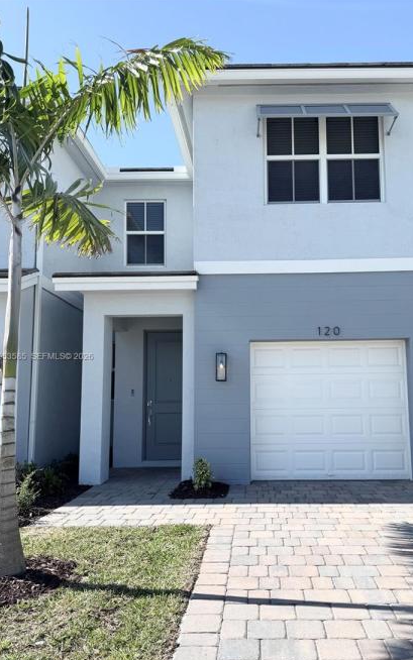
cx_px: 253
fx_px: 504
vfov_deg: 66.4
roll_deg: +1.3
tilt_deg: +6.9
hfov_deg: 44.3
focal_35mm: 28
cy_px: 357
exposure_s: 1/4049
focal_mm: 6.76
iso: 80
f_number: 1.78
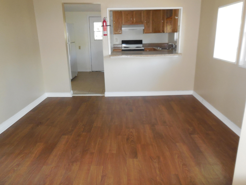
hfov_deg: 69.4
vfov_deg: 54.9
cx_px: 123
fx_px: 178
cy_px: 92
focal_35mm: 25
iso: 560
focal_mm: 4.5
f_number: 3.1
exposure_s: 1/25
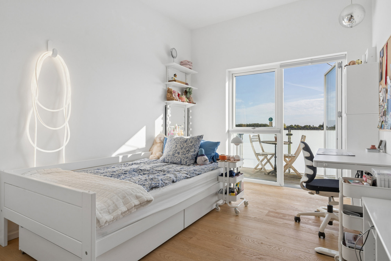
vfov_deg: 64.5
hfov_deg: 86.9
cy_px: 130
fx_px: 206
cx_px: 196
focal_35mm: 19
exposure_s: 1/200
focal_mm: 19
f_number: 10
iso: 200
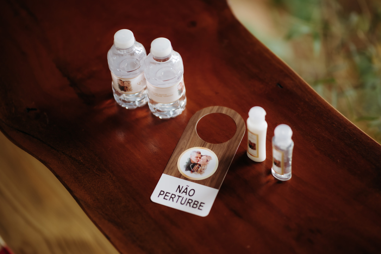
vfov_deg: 16.1
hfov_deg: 23.9
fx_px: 900
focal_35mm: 85
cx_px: 190
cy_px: 127
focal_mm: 85
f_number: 1.4
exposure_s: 1/1000
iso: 500
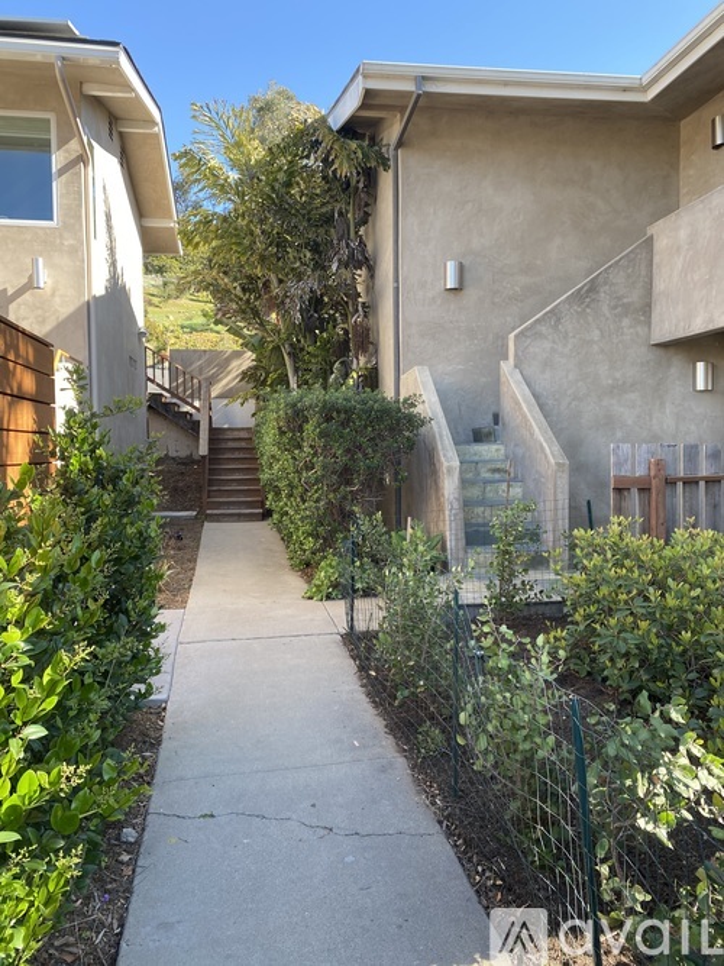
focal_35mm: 26
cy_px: 483
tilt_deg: +1.5
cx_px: 362
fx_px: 725
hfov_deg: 53.0
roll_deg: +2.3
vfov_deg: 67.3
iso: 32
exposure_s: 1/215
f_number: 1.8
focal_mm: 4.25
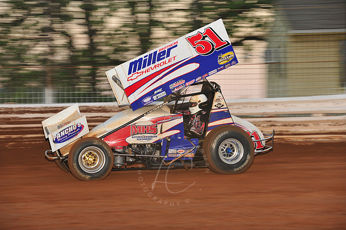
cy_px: 115
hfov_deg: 14.2
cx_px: 173
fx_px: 1393
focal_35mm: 145
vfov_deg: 9.5
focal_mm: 145
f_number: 7.1
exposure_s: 1/320
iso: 800
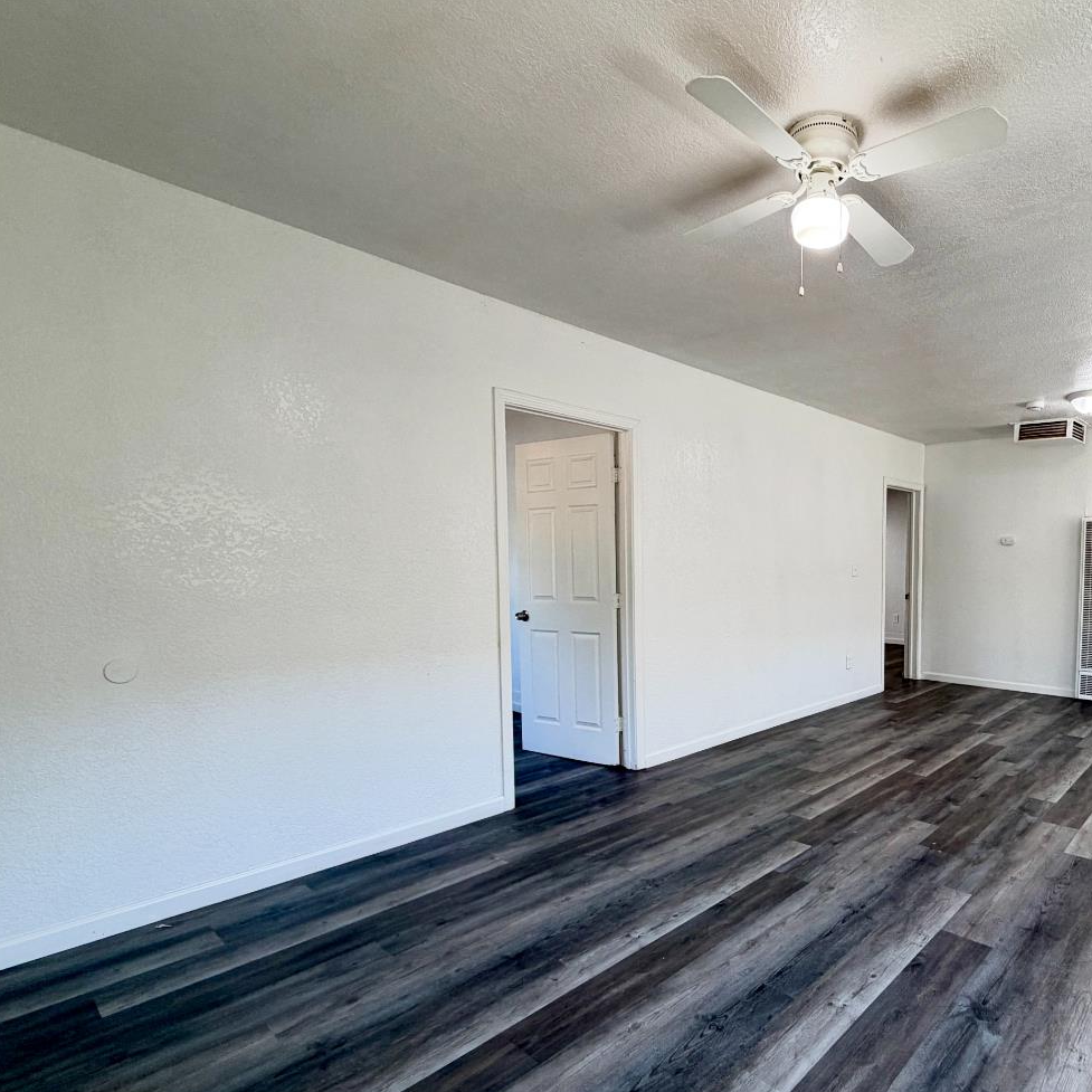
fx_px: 678
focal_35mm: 19
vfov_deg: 77.4
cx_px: 772
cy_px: 604
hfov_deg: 74.0
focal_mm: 2.22
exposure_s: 1/120
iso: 100
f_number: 2.2
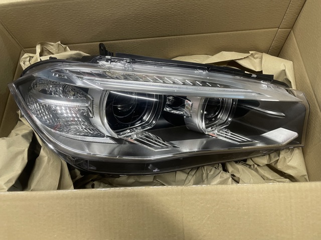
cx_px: 160
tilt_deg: -64.7
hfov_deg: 67.3
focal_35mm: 26
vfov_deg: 53.0
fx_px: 241
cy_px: 120
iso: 200
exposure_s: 1/50
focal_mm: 4.2
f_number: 1.6
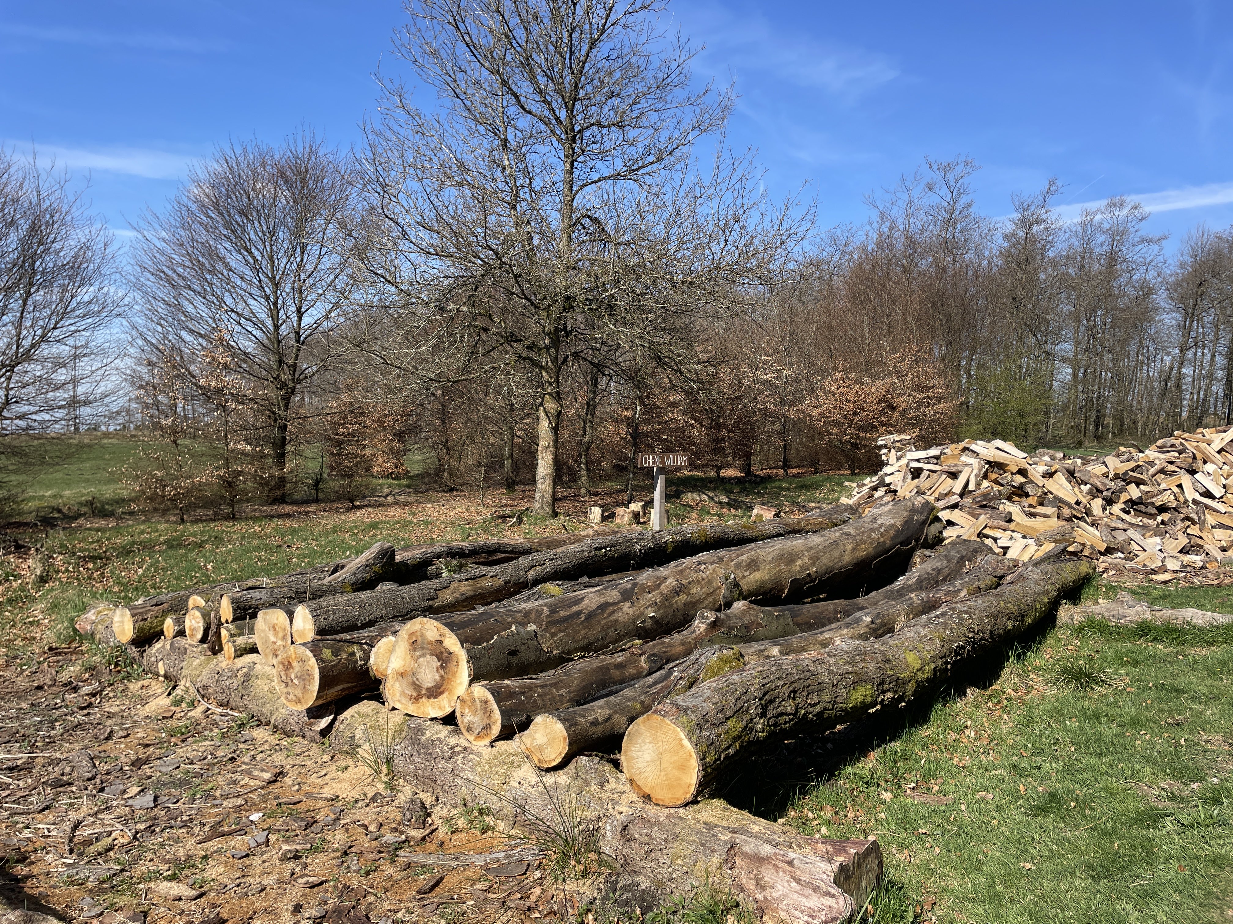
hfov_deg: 67.3
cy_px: 462
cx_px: 616
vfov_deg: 53.1
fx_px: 926
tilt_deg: +0.6
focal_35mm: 26
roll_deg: -1.8
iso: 32
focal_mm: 4.2
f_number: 1.6
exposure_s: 1/2506
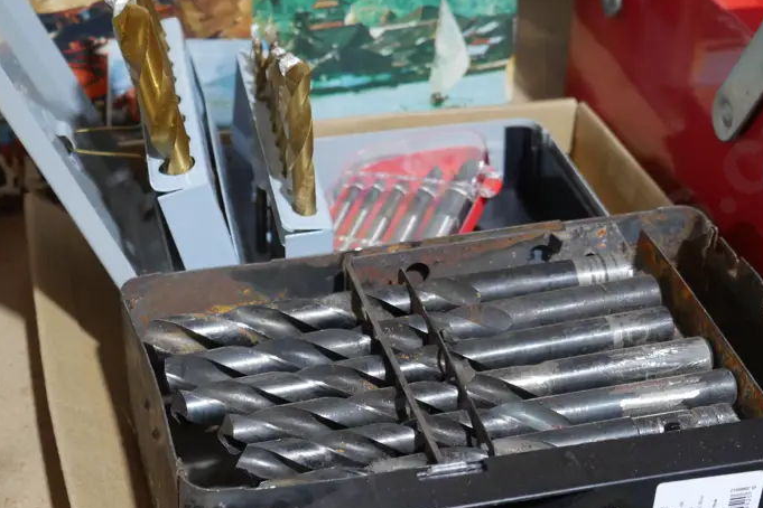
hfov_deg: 28.0
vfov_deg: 18.8
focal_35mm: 72
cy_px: 381
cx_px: 463
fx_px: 1526
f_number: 5.1
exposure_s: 1/60
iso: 1600
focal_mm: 23
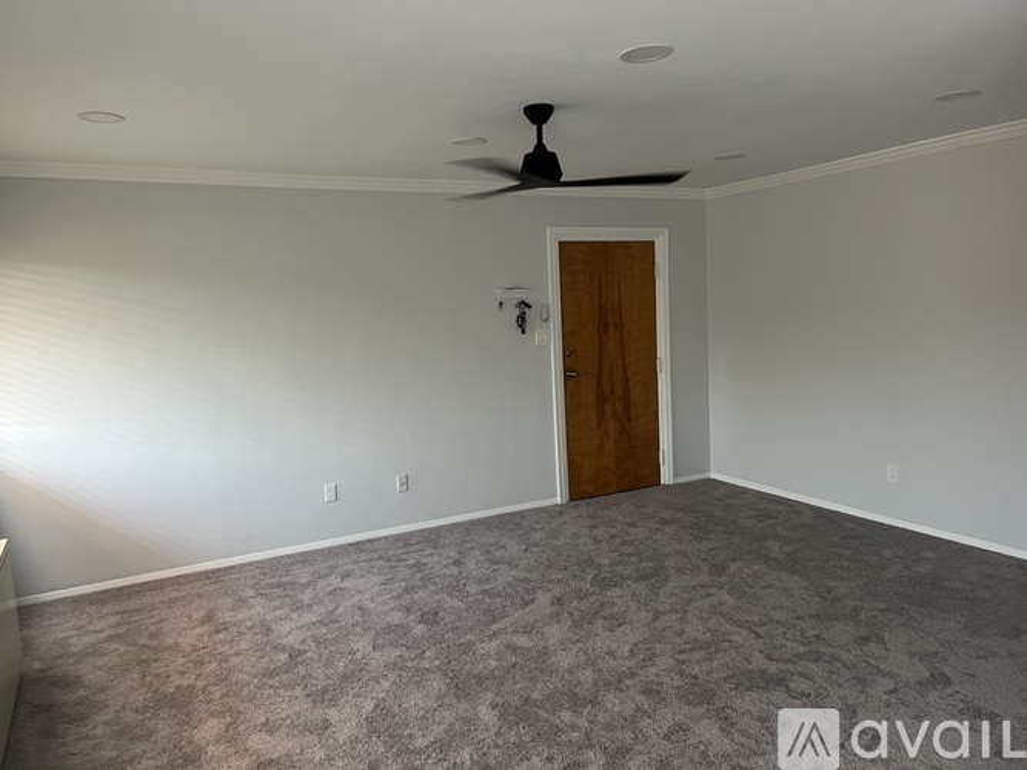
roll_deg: +3.7
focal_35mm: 26
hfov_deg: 67.3
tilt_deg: -4.6
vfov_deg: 53.0
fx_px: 771
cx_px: 514
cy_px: 385
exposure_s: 1/60
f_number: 1.5
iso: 200
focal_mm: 5.7
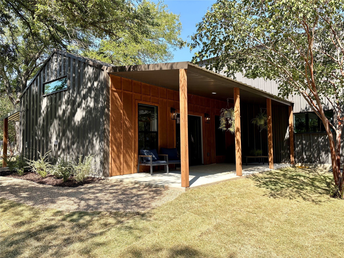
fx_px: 258
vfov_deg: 53.1
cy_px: 129
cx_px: 172
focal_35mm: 26
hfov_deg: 67.3
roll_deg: +0.9
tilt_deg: +4.2
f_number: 1.6
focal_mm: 5.96
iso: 50
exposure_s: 1/1263
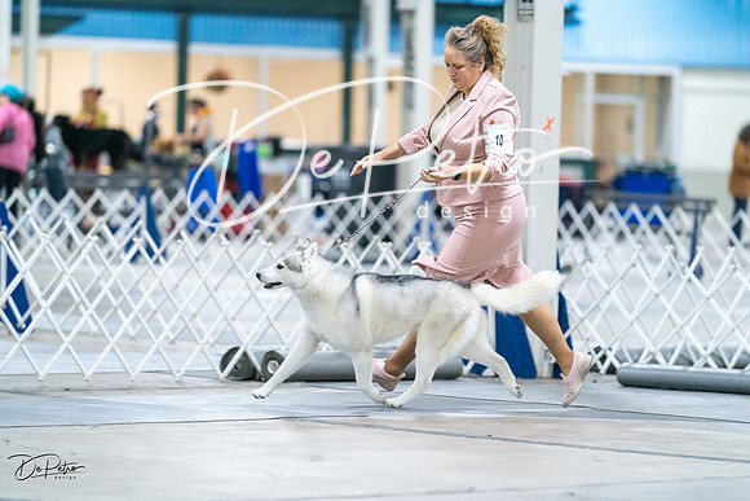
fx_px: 4167
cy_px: 250
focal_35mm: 200
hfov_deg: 10.3
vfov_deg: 6.9
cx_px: 375
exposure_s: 1/250
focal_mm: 200
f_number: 3.2
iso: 6400
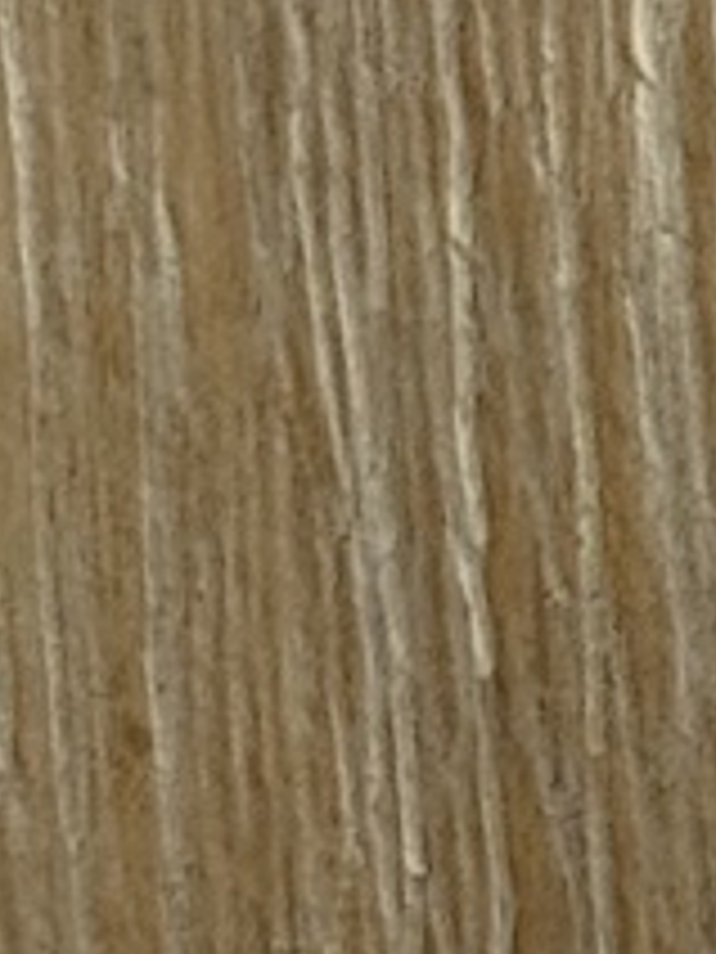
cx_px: 2324
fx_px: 8991
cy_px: 3051
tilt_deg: -15.2
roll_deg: -0.1
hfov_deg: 4.4
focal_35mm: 326
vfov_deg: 5.6
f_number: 1.78
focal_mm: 6.76
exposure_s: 1/25
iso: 640
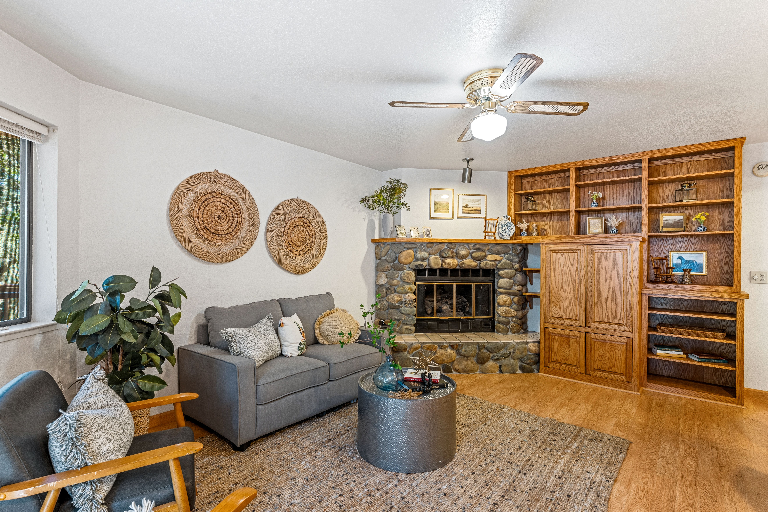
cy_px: 256
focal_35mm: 17
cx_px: 384
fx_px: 361
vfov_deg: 70.8
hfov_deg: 93.6
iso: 320
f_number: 8
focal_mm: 16.9
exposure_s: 1/2.5
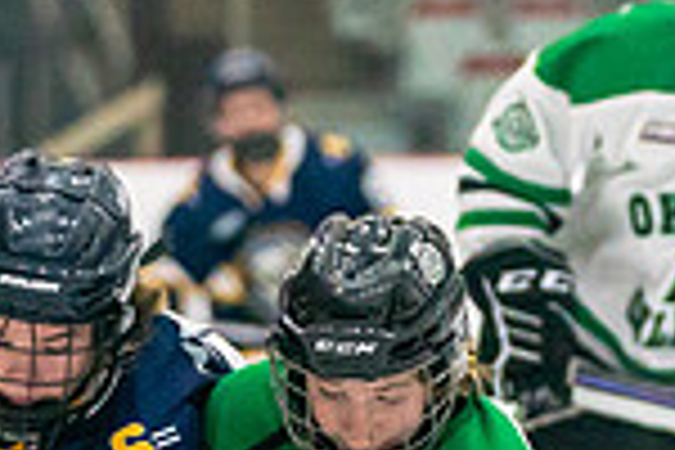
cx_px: 36
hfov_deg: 3.3
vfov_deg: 2.2
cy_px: 940
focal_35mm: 623
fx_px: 11680
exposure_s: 1/1250
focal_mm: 106
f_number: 2.8
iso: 3200
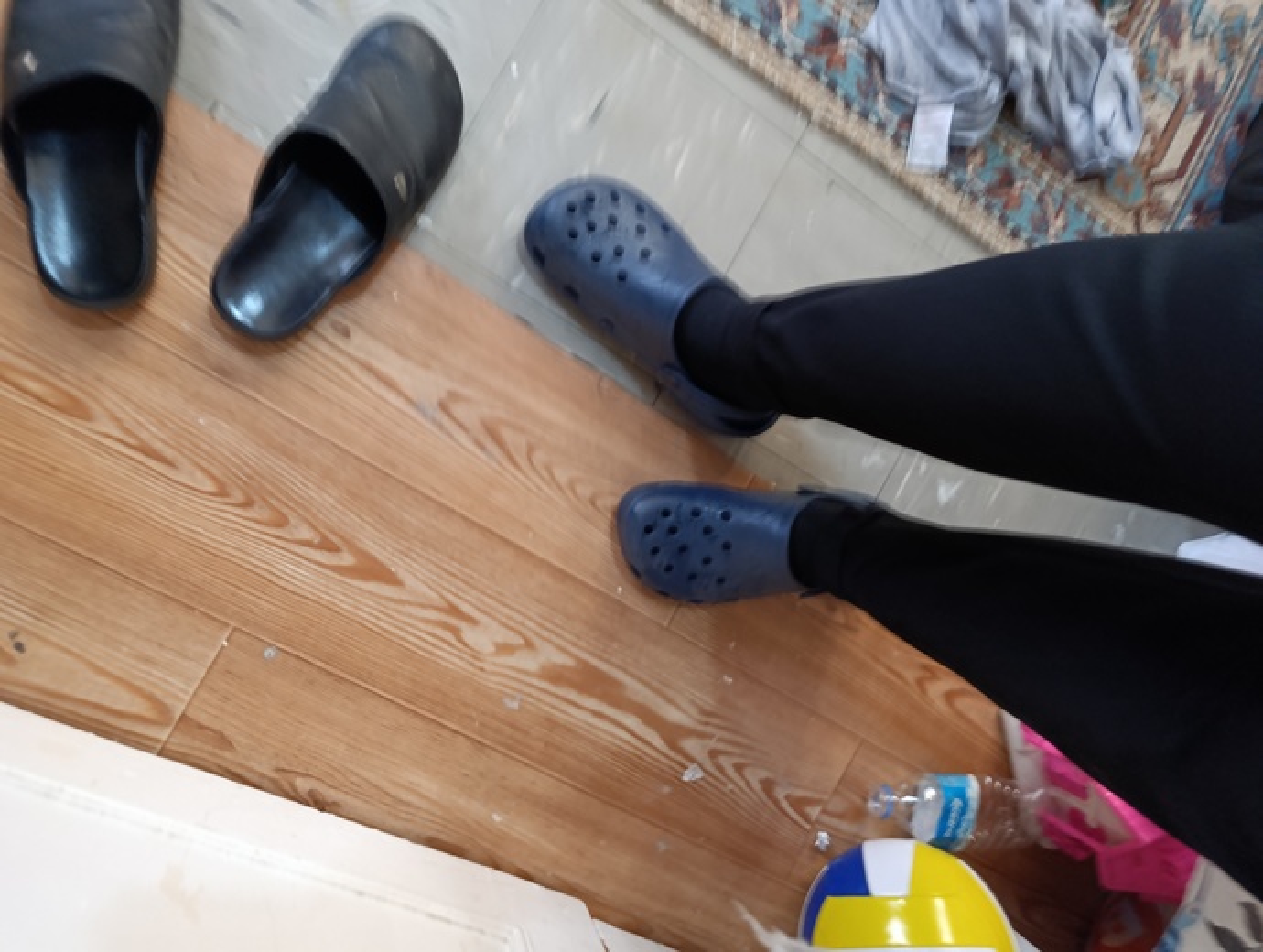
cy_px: 476
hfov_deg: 73.8
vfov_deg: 59.0
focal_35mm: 23
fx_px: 841
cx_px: 632
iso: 1000
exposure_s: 1/25
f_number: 1.6
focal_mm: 6.14
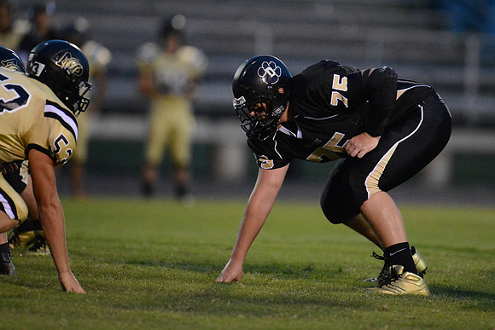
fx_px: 5501
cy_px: 165
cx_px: 248
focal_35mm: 400
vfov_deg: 3.4
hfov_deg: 5.2
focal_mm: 400
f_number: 2.8
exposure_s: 1/800
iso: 12800
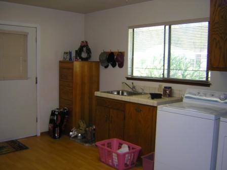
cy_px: 85
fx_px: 236
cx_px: 114
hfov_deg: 51.4
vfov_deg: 39.7
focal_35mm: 36
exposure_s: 1/26.1
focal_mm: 4.7
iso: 100
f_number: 2.6
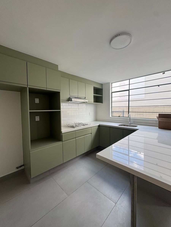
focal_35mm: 14
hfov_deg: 85.7
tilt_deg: -1.7
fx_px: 92
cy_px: 114
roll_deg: +0.3
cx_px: 86
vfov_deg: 102.1
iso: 80
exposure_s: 1/99
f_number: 2.2
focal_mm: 2.22
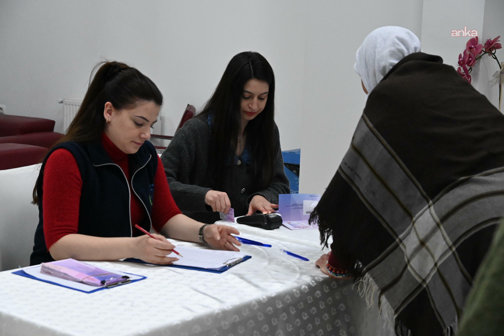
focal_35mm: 64
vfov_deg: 21.2
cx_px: 252
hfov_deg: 31.4
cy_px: 168
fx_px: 896
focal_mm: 64
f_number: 6
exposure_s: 1/250
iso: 10000
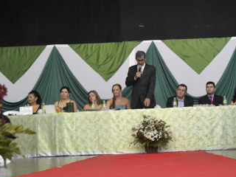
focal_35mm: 63
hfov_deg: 30.6
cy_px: 117
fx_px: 430
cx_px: 148
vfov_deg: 23.2
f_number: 4.5
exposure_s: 1/25
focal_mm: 28
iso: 3200
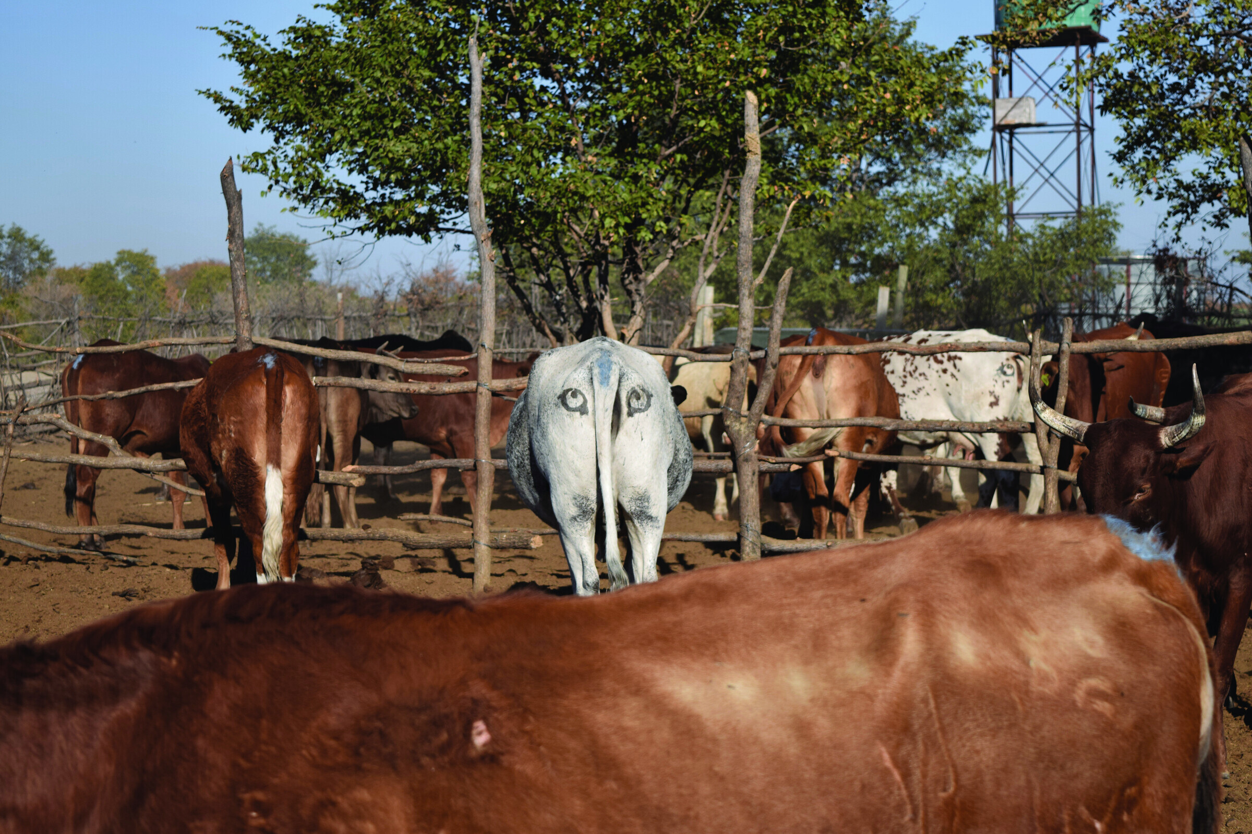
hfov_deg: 24.6
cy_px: 417
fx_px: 2869
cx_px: 626
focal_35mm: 82
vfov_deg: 16.6
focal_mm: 55
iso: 200
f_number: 5.6
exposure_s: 1/1600
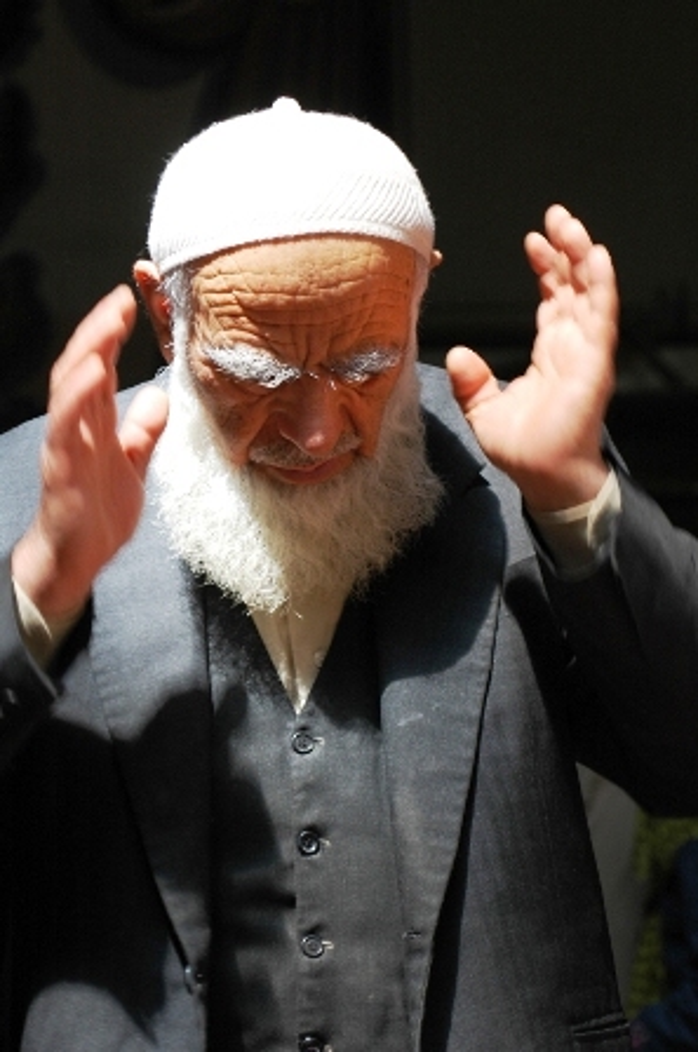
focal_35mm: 150
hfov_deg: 9.1
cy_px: 526
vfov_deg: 13.7
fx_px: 4379
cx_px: 349
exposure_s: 1/125
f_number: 5.6
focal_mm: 100
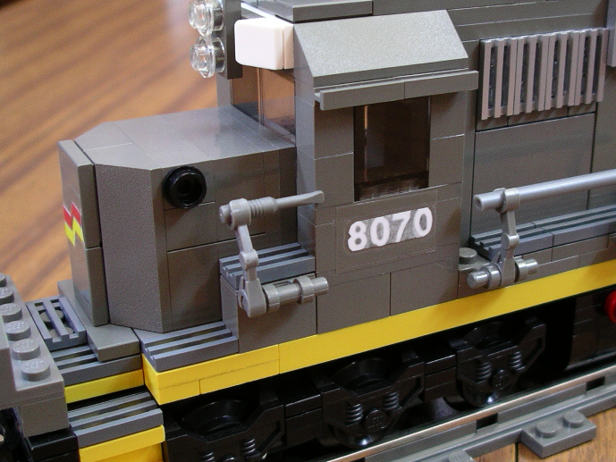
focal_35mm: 55
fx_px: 979
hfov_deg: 34.9
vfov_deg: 26.6
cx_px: 338
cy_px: 221
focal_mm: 7.8
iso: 200
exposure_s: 1/8
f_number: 2.8
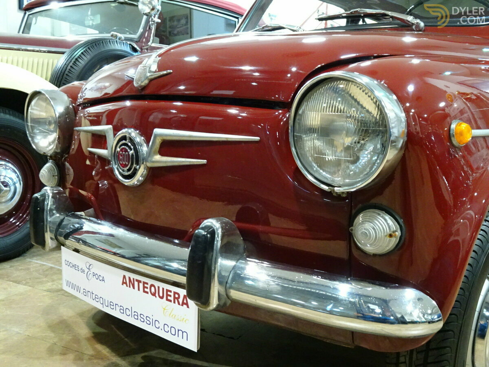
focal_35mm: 35
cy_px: 184
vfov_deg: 40.7
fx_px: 494
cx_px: 244
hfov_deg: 52.6
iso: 800
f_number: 4
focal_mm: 5.98
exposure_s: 1/6
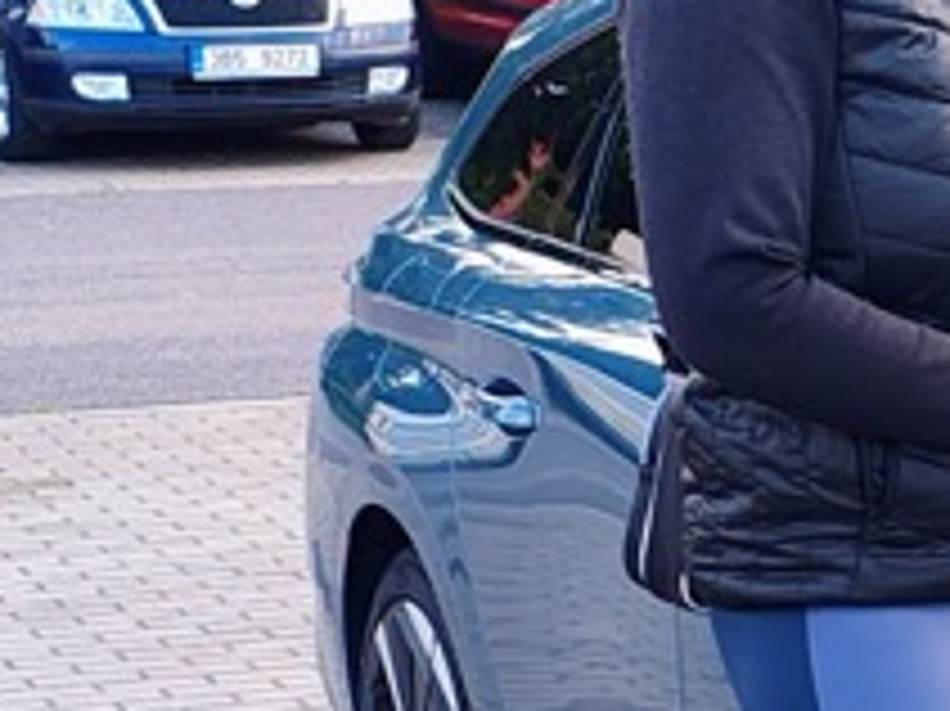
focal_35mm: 152
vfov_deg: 9.7
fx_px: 4169
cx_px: 1661
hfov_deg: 12.0
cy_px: 688
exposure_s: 1/200
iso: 100
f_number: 1.4
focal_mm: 5.89
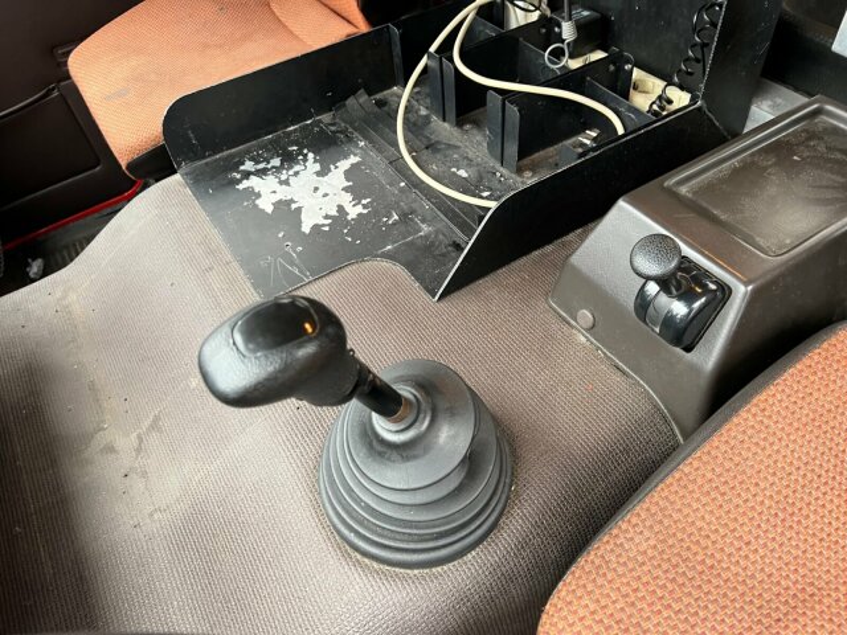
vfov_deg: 53.1
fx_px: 636
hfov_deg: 67.3
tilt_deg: -44.7
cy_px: 318
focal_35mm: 26
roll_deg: +5.3
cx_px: 424
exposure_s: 1/60
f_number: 1.5
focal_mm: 5.7
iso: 160
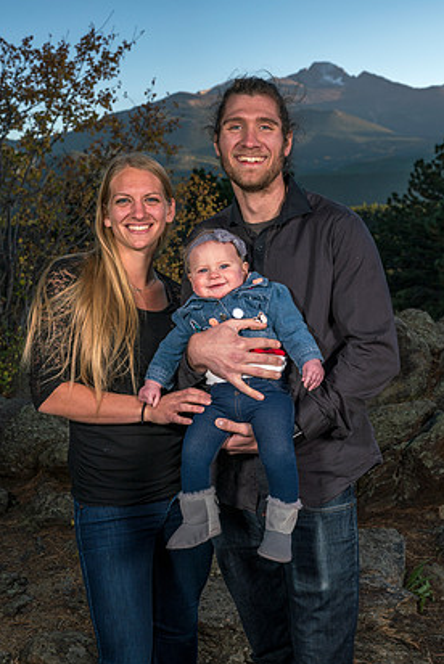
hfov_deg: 27.6
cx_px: 214
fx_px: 905
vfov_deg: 40.3
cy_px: 350
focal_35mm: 49
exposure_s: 1/250
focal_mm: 45
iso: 100
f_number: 6.3
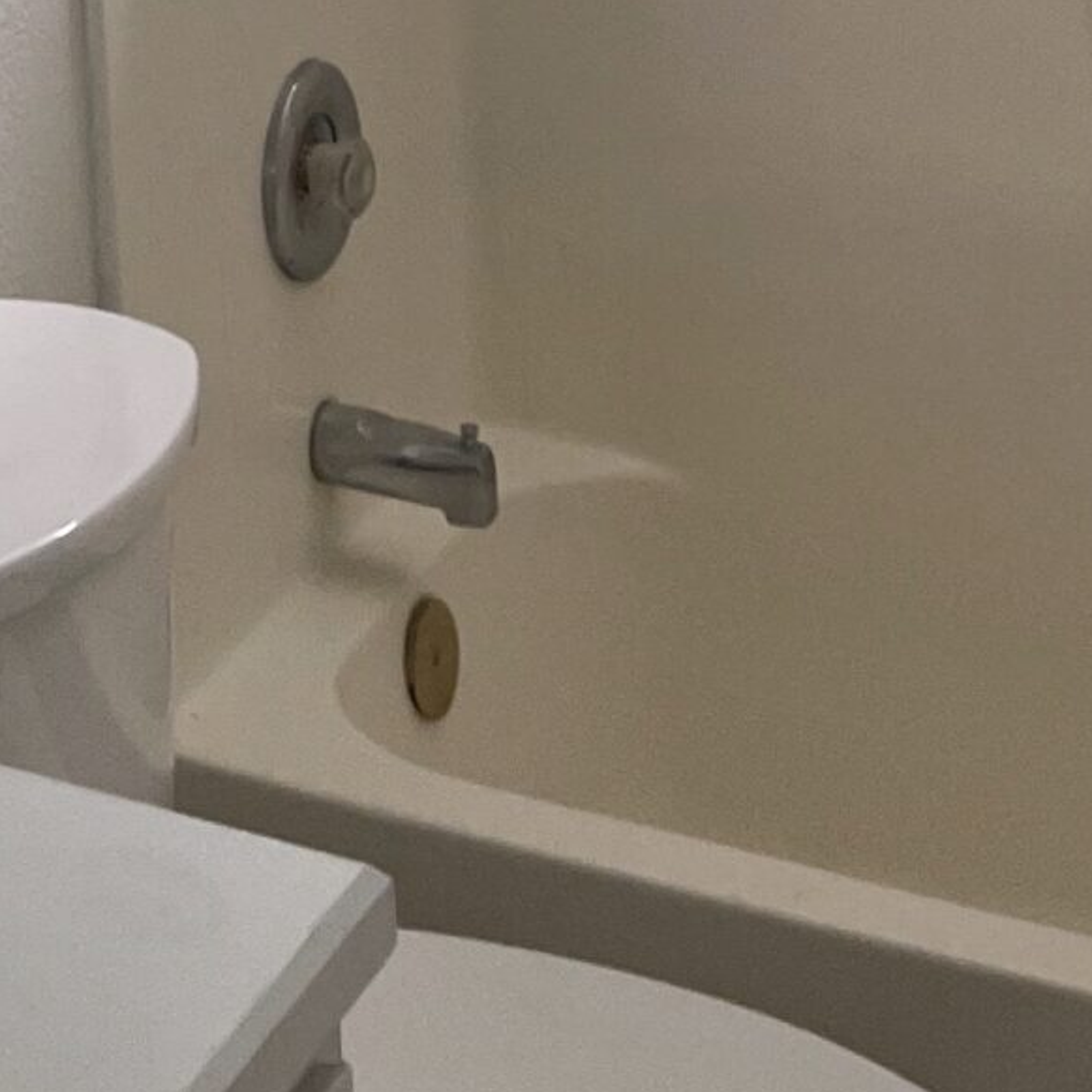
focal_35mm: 101
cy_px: -1058
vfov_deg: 14.5
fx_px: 3605
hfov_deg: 16.2
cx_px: -364
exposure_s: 1/121
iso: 80
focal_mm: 4.2
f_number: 1.6
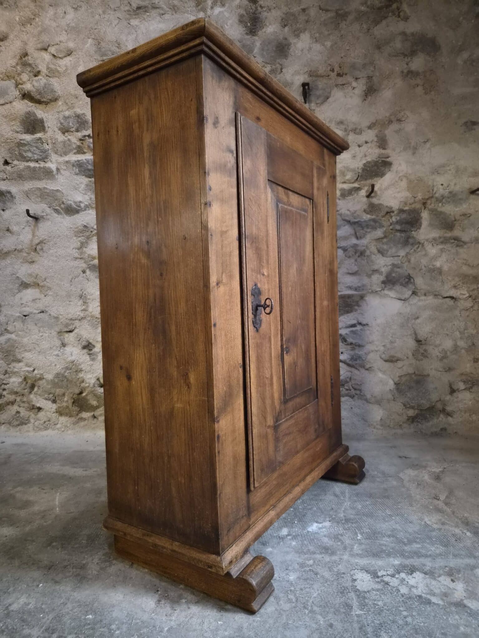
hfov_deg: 58.9
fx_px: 424
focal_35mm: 23
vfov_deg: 73.9
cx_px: 240
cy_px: 319
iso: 1600
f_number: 1.8
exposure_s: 1/50
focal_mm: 5.4
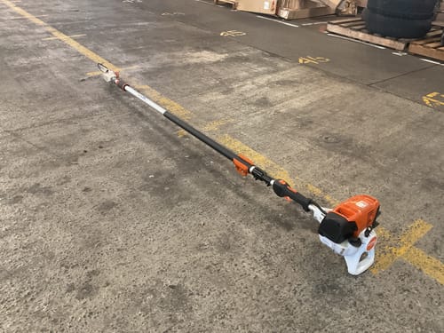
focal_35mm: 29
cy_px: 166
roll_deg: -3.7
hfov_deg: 61.7
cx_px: 222
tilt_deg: -32.6
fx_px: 372
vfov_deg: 48.2
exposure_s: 1/33
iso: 320
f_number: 1.8
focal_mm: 3
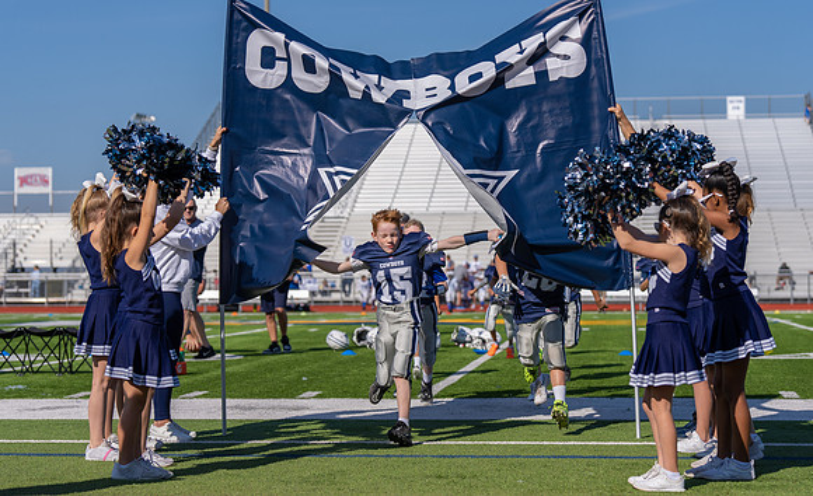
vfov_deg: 15.0
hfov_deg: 24.4
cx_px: 403
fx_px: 1884
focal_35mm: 86
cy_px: 257
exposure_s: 1/2500
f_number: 3.5
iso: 125
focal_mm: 79
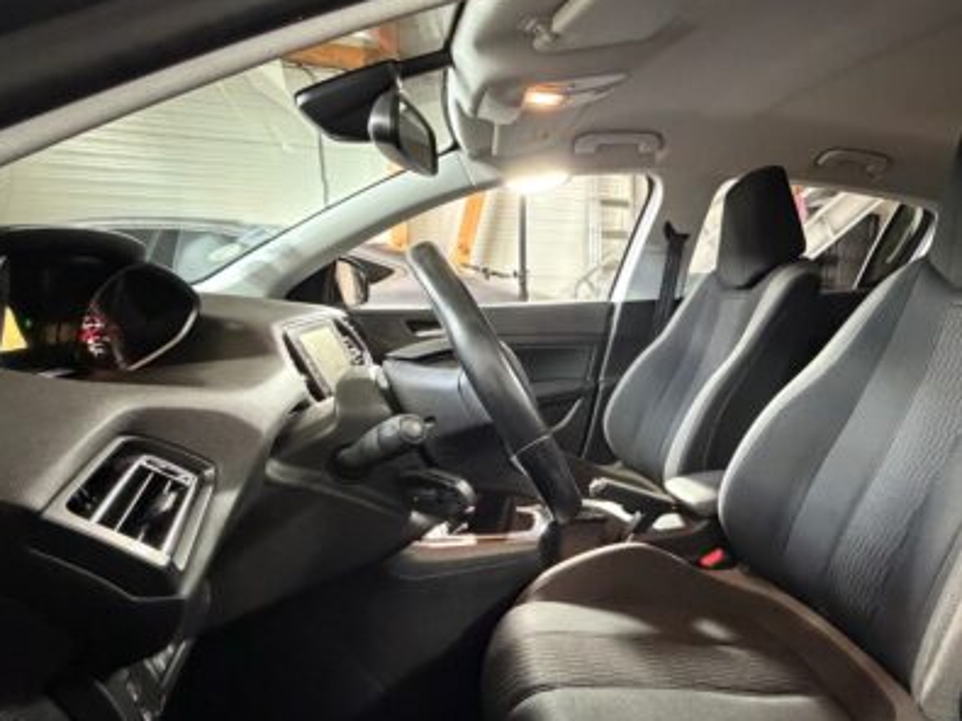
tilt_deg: -14.4
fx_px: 611
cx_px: 628
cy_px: 440
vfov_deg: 60.4
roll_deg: -1.7
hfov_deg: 74.4
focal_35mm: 22
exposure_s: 1/50
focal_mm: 2.22
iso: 1250
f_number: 2.2
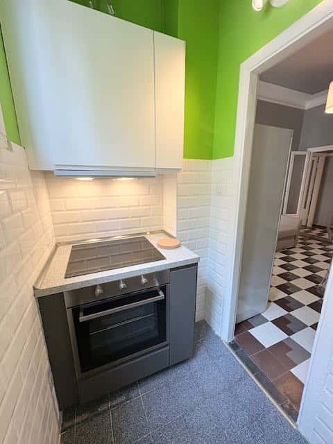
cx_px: 166
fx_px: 180
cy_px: 222
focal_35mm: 14
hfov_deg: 85.7
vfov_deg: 102.1
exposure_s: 1/99
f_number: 2.2
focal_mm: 2.22
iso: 125
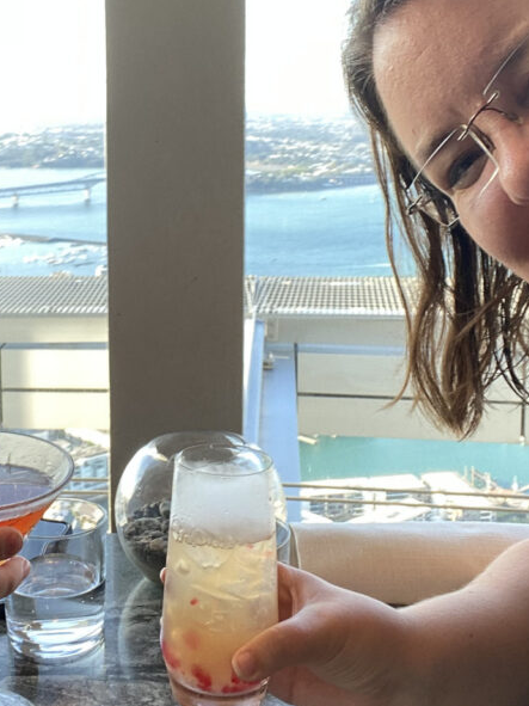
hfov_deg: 27.8
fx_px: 1060
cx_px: 154
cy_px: 246
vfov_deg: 36.5
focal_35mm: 52
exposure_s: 1/100
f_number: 2.2
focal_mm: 2.71
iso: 40
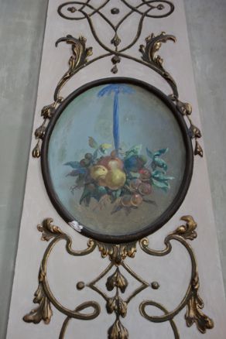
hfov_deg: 46.4
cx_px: 113
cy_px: 170
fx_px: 264
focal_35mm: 28
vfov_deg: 65.5
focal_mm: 10.4
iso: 125
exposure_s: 1/40
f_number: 1.8
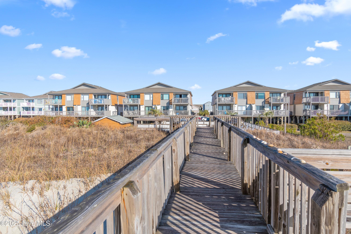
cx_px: 176
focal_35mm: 22
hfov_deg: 78.6
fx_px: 214
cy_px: 117
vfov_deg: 57.2
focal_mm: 15
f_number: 9
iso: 100
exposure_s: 1/320
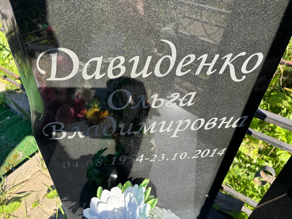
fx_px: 219
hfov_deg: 67.3
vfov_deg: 53.1
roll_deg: -2.8
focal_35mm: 26
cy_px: 110
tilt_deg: -38.7
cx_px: 146
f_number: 1.6
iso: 50
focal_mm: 5.96
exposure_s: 1/670
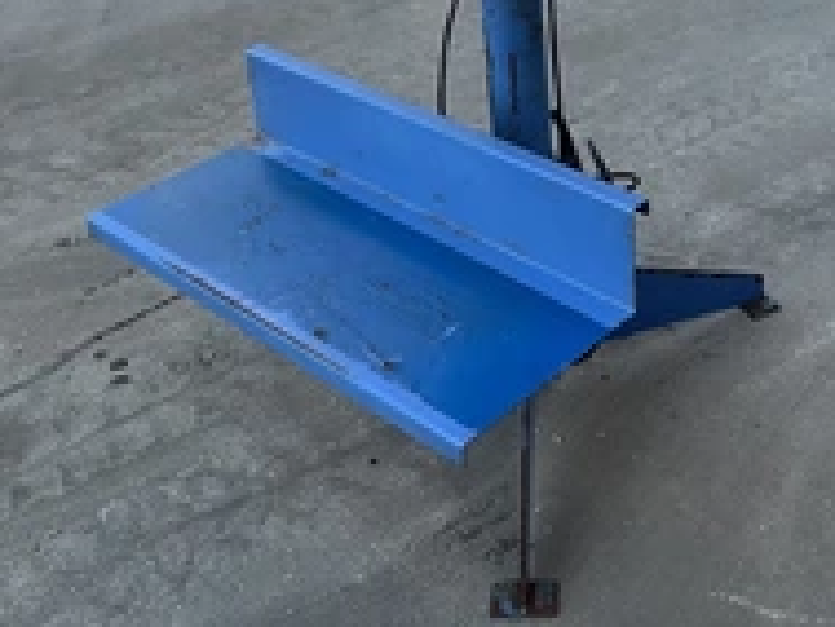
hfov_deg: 34.4
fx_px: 1328
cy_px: 18
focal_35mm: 55
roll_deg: -1.0
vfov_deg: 25.4
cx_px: 588
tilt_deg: -21.3
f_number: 1.6
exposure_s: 1/433
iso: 32
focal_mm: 5.1
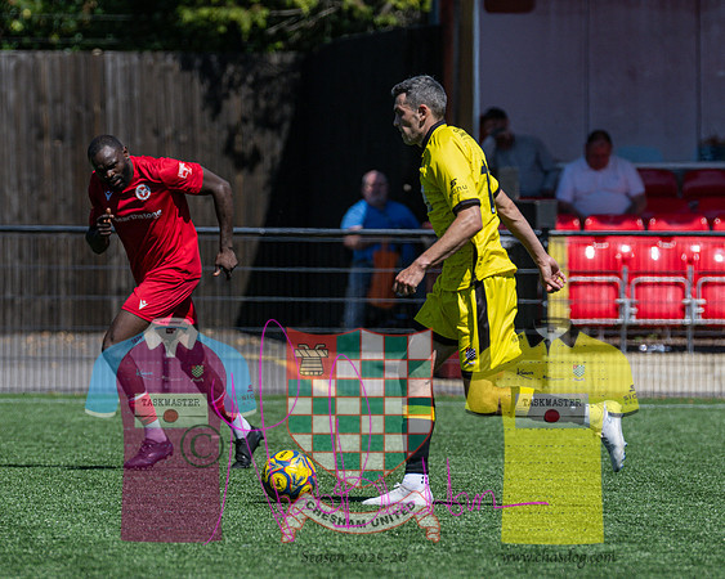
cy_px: 264
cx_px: 365
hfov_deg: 3.6
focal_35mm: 533
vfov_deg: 2.9
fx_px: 11422
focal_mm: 300
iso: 320
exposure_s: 1/3200
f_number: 4
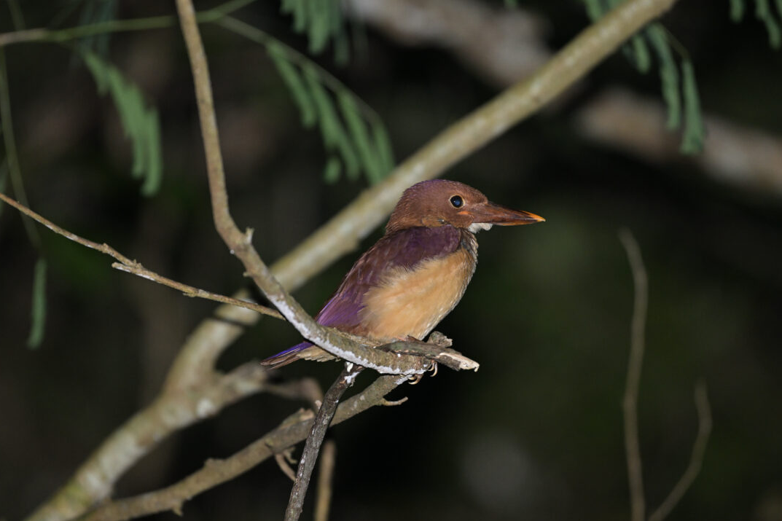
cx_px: 404
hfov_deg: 3.1
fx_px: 14572
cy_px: 274
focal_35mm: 671
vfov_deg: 2.0
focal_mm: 600
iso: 2000
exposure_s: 1/320
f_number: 6.3
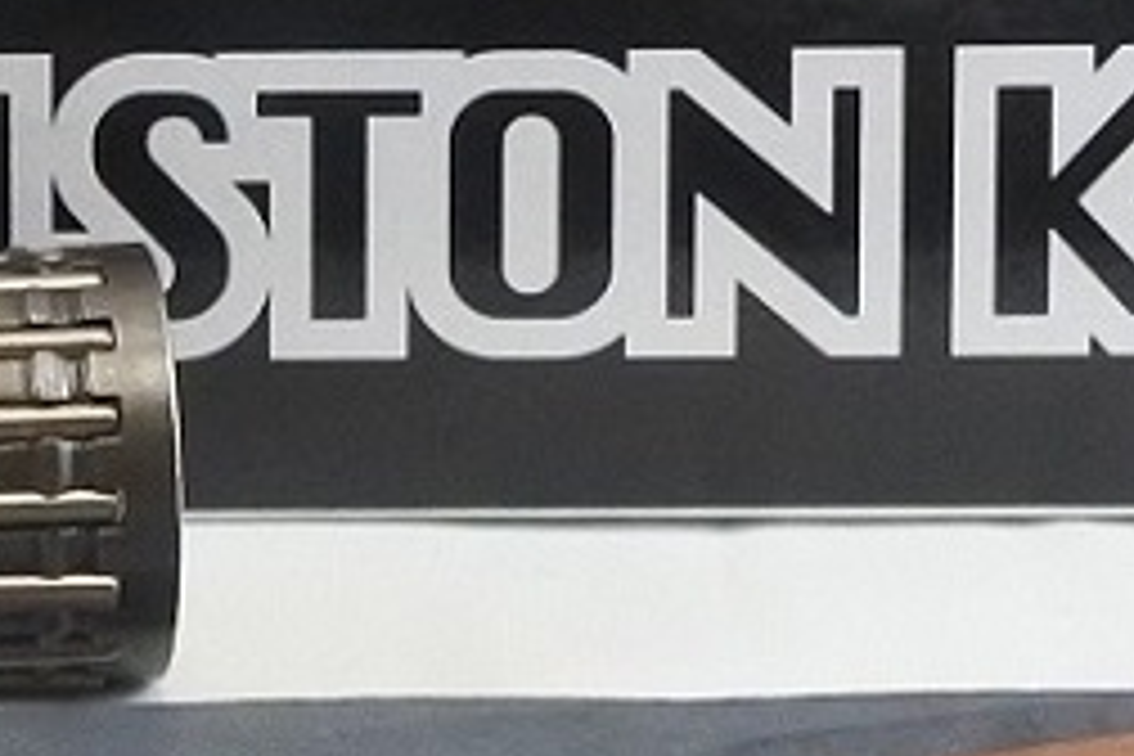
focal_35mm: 418
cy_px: -387
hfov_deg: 4.9
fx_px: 13166
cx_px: -124
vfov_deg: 3.3
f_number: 4.8
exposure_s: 1/125
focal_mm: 21.4
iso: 800
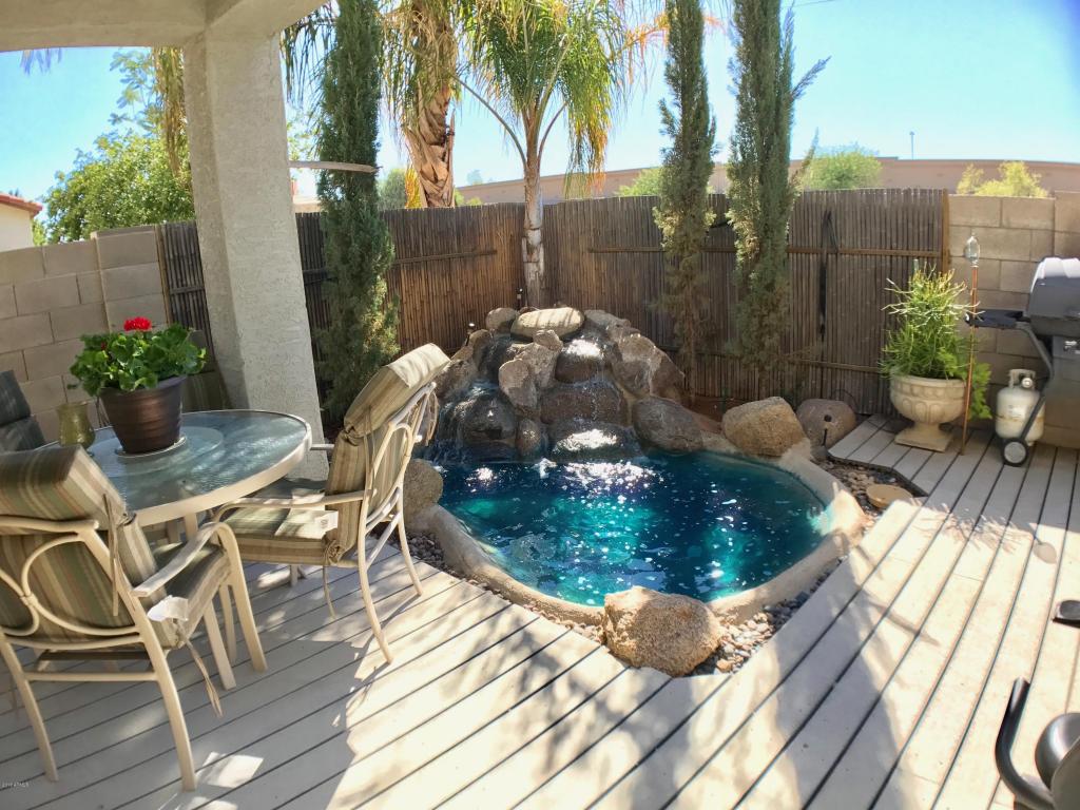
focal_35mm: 28
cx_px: 540
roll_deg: +2.2
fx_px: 874
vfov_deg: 49.7
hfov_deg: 63.4
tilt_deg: -15.5
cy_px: 405
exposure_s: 1/486
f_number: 1.8
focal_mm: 3.99
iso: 20
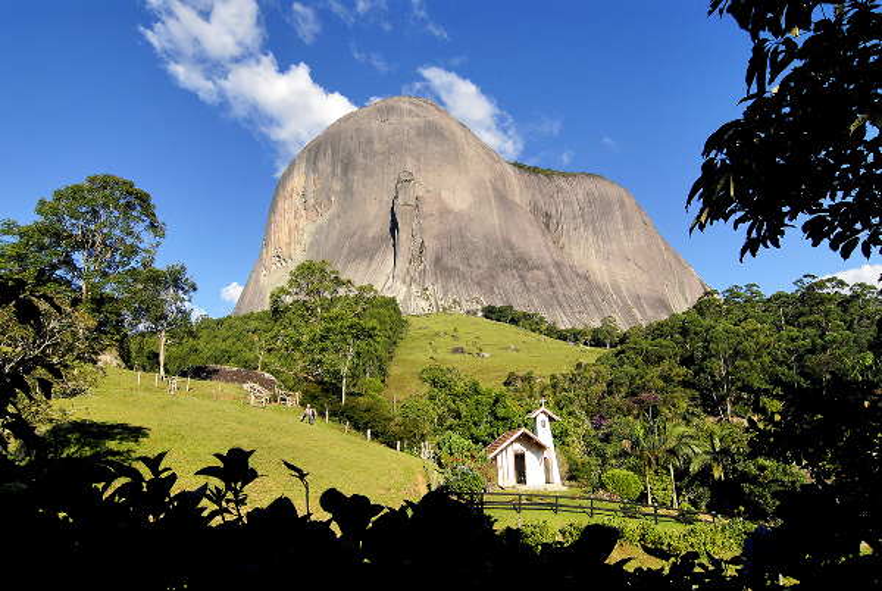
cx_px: 441
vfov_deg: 56.3
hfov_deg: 77.2
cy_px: 296
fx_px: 552
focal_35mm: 22
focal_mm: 15
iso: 100
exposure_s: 1/250
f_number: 10
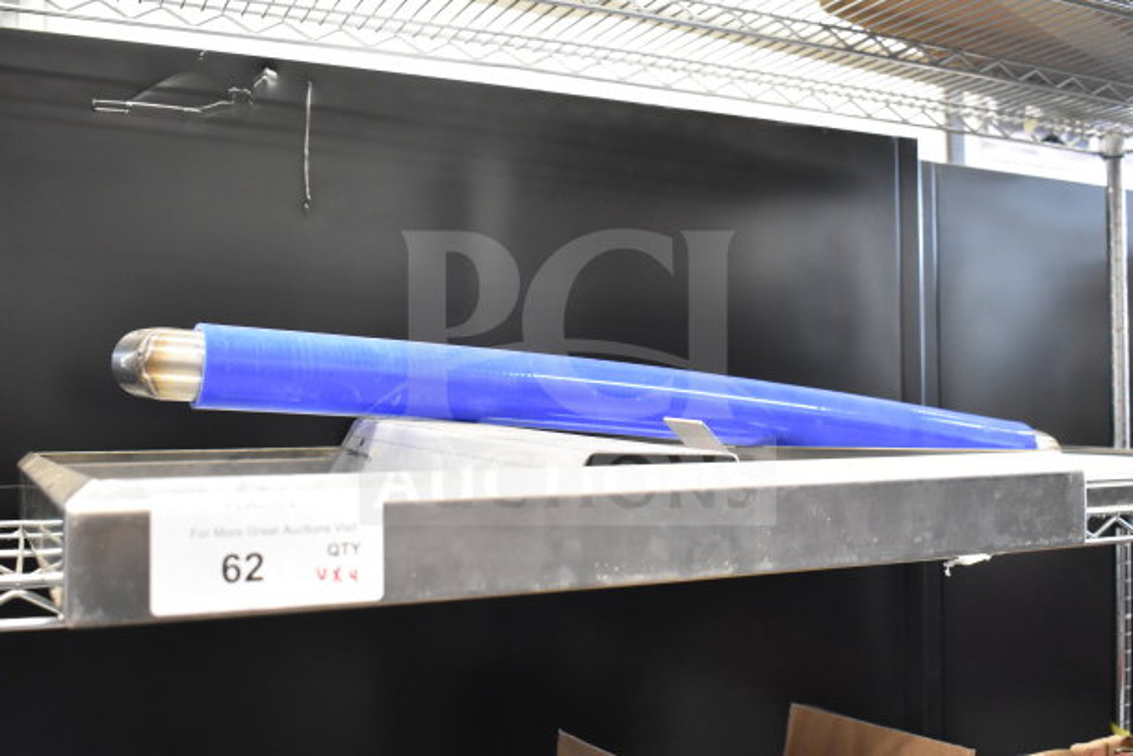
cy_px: 378
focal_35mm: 38
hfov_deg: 51.3
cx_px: 566
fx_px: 1180
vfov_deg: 35.5
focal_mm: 25
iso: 2200
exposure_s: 1/40
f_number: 4
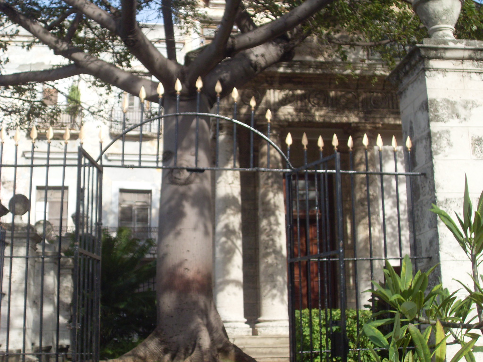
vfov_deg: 28.0
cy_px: 181
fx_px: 726
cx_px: 242
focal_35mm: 52
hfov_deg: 36.8
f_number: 8.4
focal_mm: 8.4
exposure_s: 1/180
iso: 80
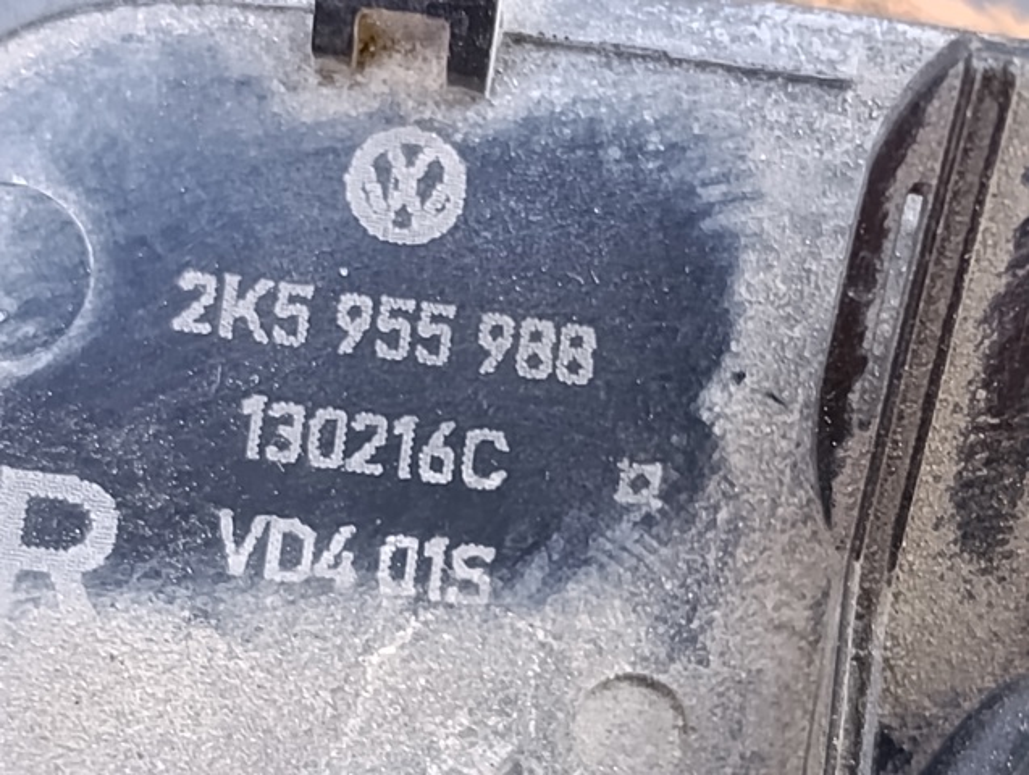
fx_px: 2739
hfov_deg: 21.3
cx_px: 514
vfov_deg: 16.1
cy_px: 388
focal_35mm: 92
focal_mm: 6.11
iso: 1250
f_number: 1.7
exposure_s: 1/50
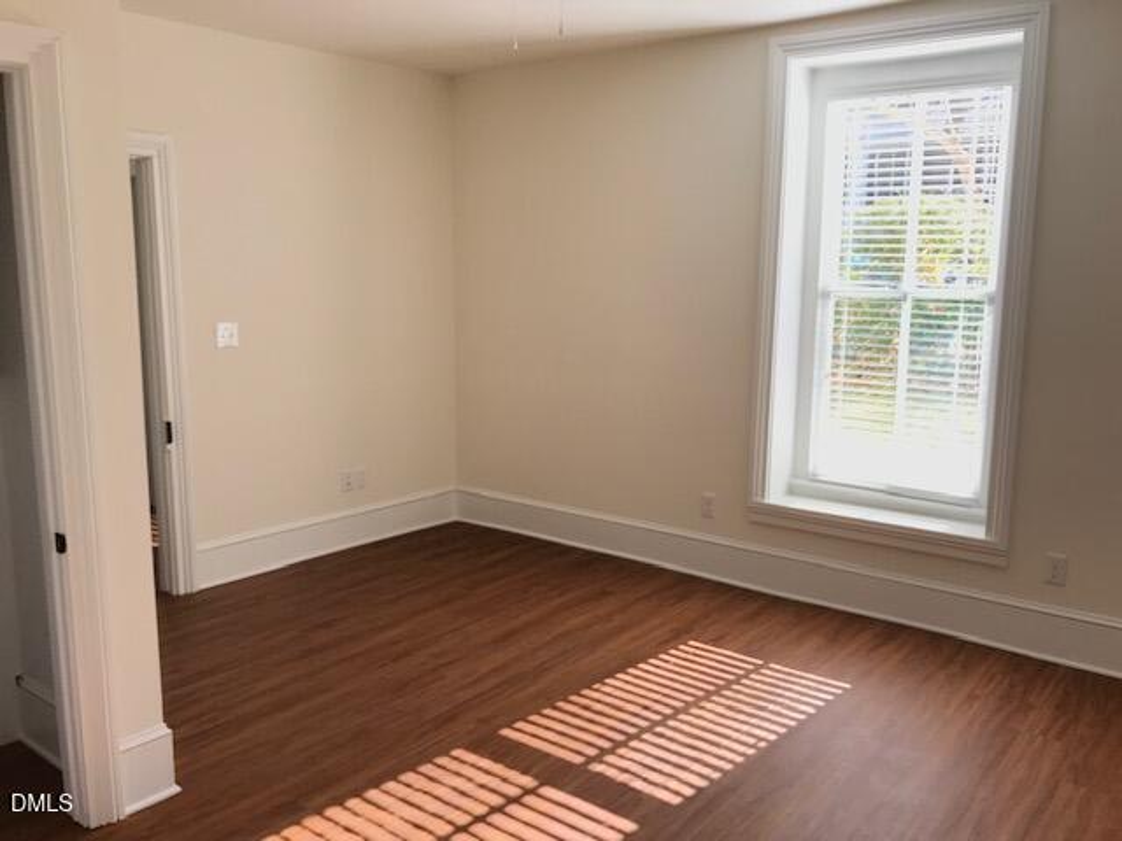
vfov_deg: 49.7
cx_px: 561
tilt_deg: -10.7
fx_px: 908
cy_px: 420
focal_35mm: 28
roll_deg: -1.2
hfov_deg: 63.4
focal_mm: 3.99
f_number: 1.8
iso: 20
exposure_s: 1/175
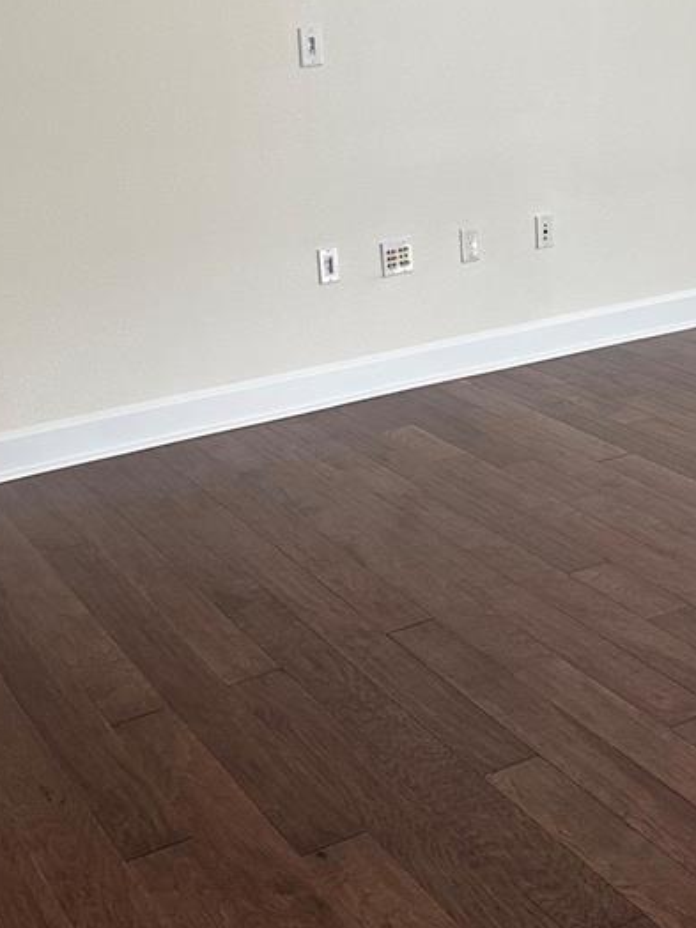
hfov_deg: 26.6
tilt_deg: -11.6
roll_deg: +2.6
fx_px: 1474
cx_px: 375
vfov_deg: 34.5
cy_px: 276
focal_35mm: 55
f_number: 1.78
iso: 160
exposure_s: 1/120
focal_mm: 6.86
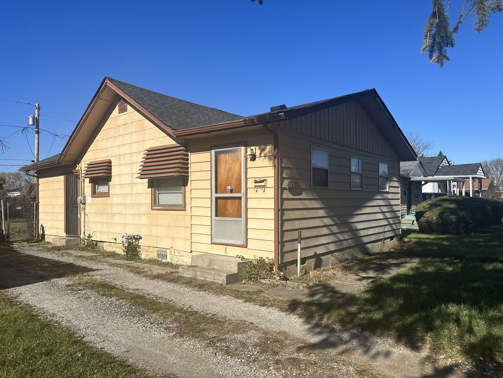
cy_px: 189
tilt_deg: +1.2
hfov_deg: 71.6
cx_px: 252
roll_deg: +0.2
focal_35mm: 24
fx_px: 349
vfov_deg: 56.8
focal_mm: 6.86
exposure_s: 1/6623
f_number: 1.78
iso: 80
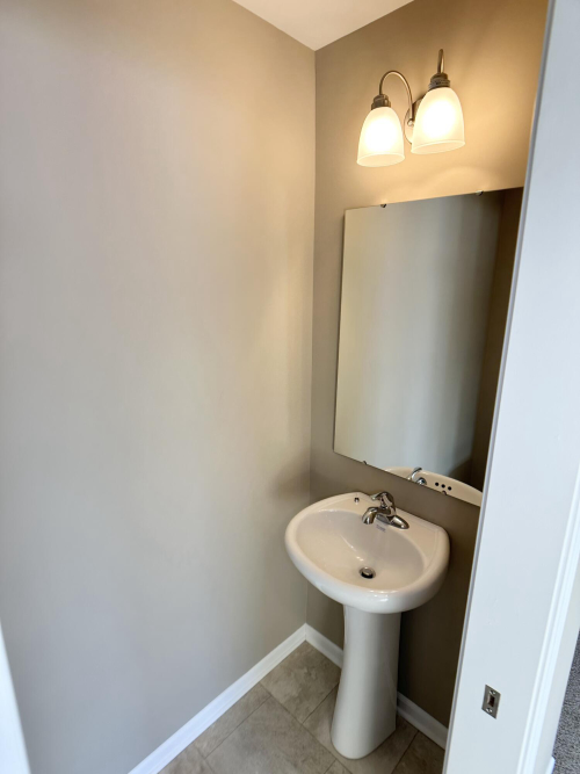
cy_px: 387
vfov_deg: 71.6
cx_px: 290
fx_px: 536
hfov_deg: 56.8
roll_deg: -1.2
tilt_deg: -13.5
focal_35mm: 24
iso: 64
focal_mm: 6.86
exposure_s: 1/185
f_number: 1.78
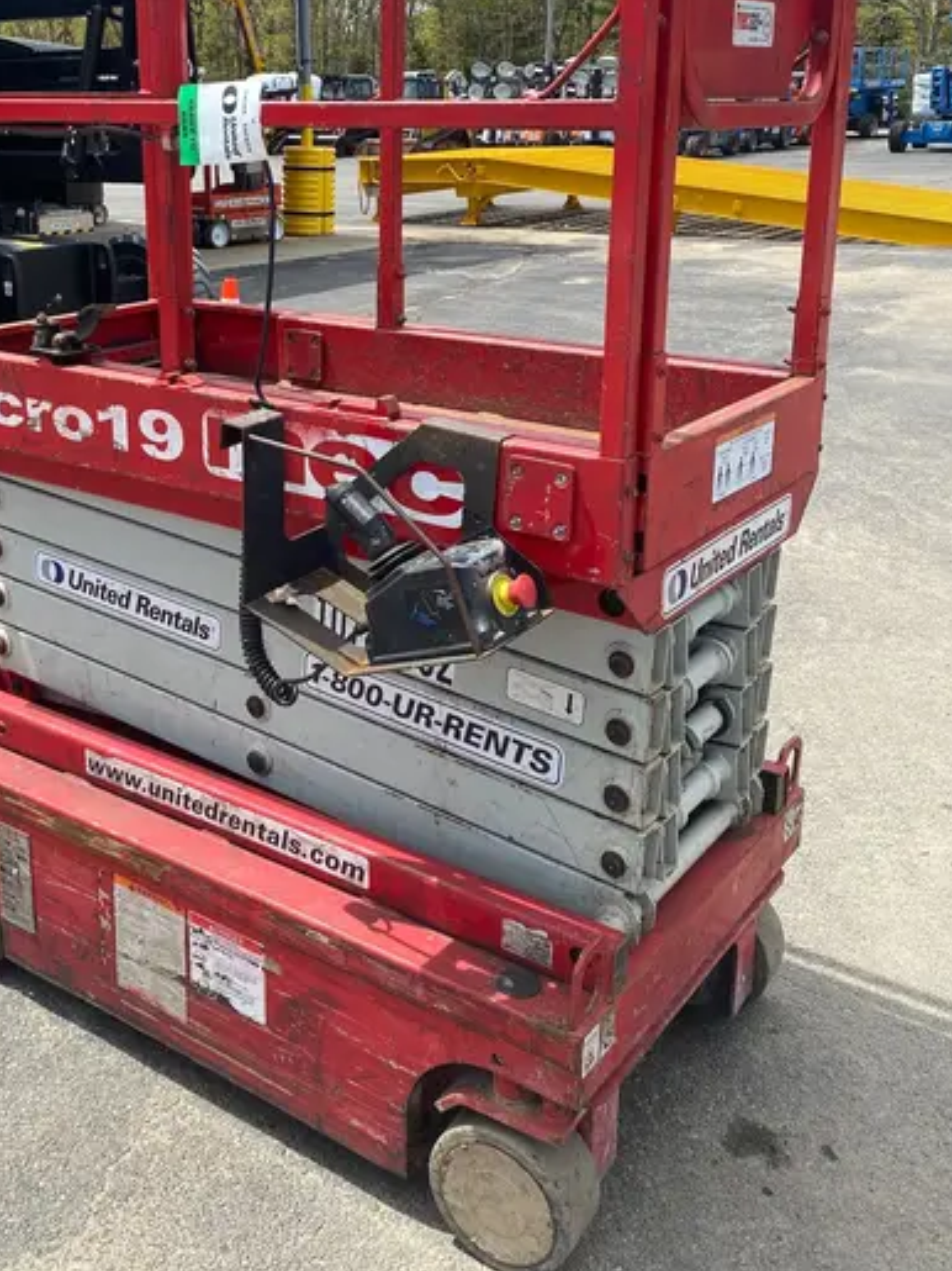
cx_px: 335
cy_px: 418
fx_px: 1357
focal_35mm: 37
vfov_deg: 49.2
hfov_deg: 38.3
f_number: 1.8
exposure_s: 1/1808
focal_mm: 4.25
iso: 32
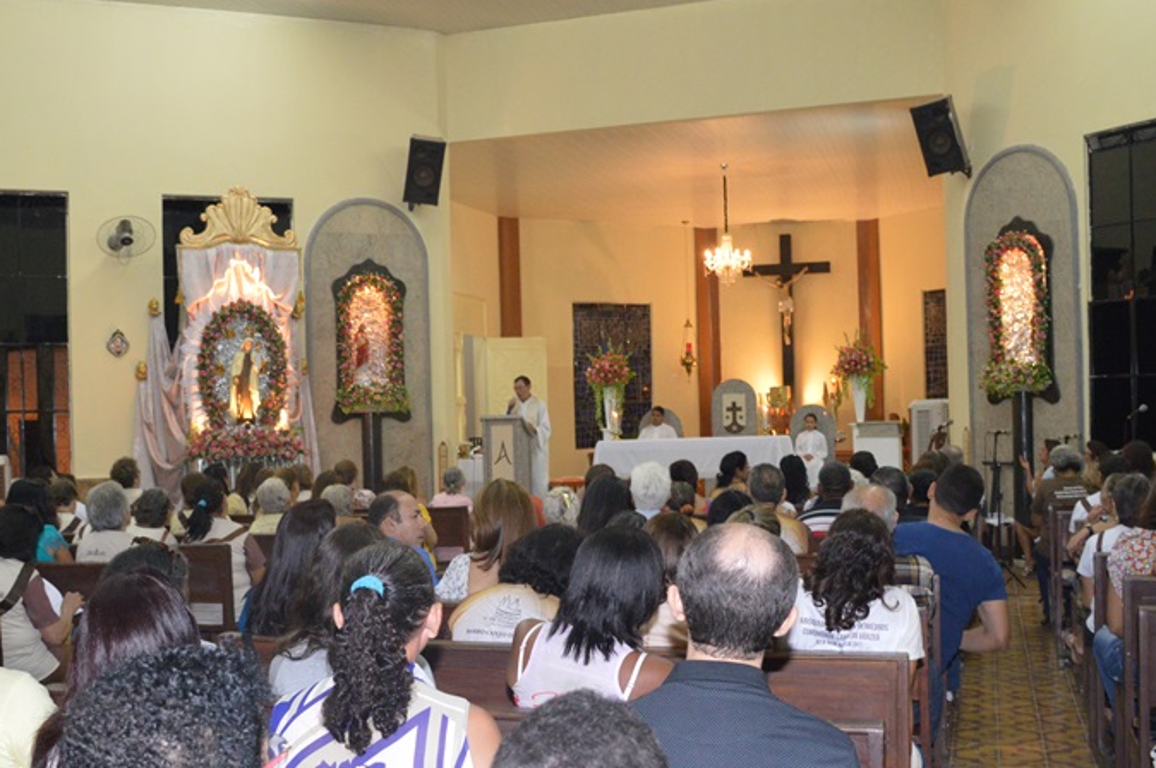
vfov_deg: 32.5
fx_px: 1315
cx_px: 527
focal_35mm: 41
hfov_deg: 47.4
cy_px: 428
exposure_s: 1/60
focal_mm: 18
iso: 1800
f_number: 3.5
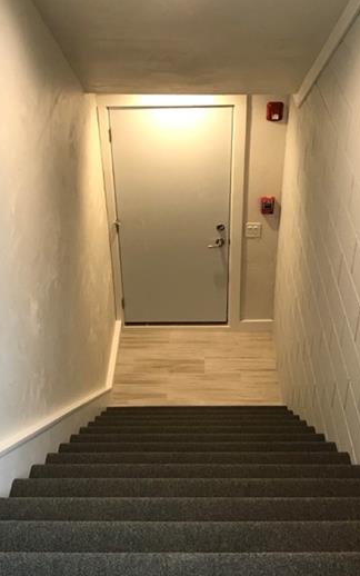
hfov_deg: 29.2
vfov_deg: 45.2
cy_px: 265
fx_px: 690
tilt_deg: -32.5
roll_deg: +2.1
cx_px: 178
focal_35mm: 44
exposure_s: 1/24
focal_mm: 3.99
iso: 32
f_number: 1.8
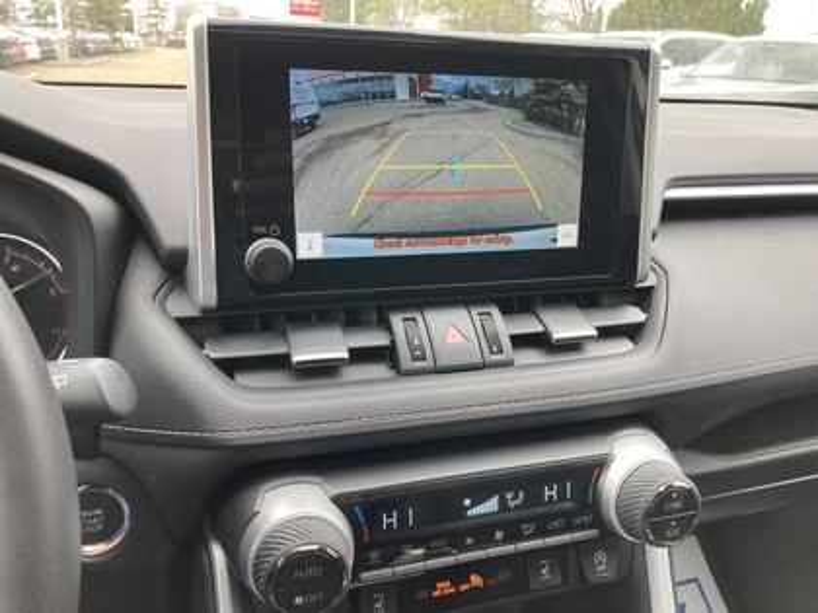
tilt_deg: -20.2
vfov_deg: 49.7
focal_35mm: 28
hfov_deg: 63.4
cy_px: 306
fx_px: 662
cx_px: 409
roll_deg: -3.8
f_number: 1.8
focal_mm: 3.99
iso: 40
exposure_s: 1/109
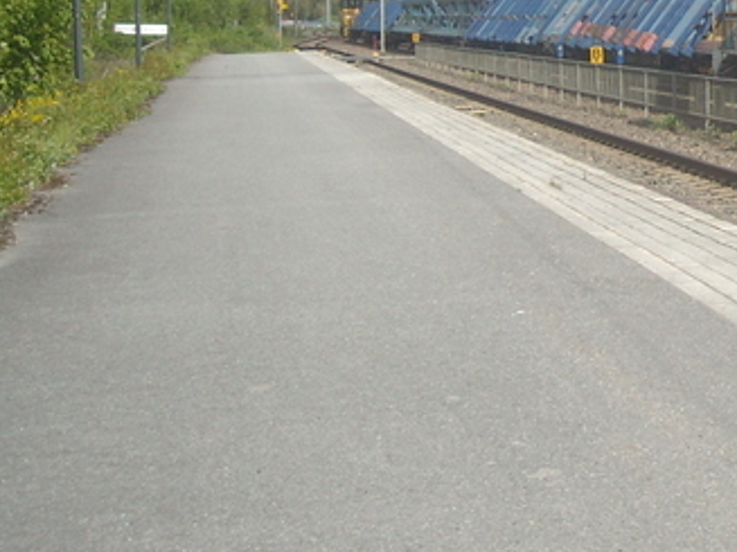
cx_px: 971
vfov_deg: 13.6
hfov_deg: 17.2
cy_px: -34
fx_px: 2277
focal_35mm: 107
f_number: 5.6
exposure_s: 1/309
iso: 64
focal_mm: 5.7
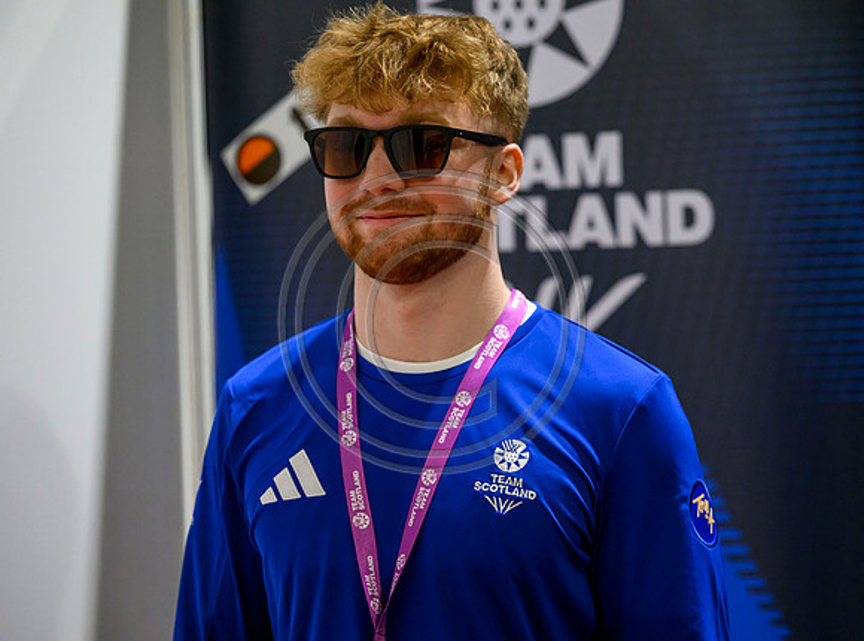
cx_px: 480
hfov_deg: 14.8
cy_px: 320
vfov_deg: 11.0
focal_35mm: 134
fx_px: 3334
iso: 8000
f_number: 3.2
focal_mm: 125
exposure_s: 1/640
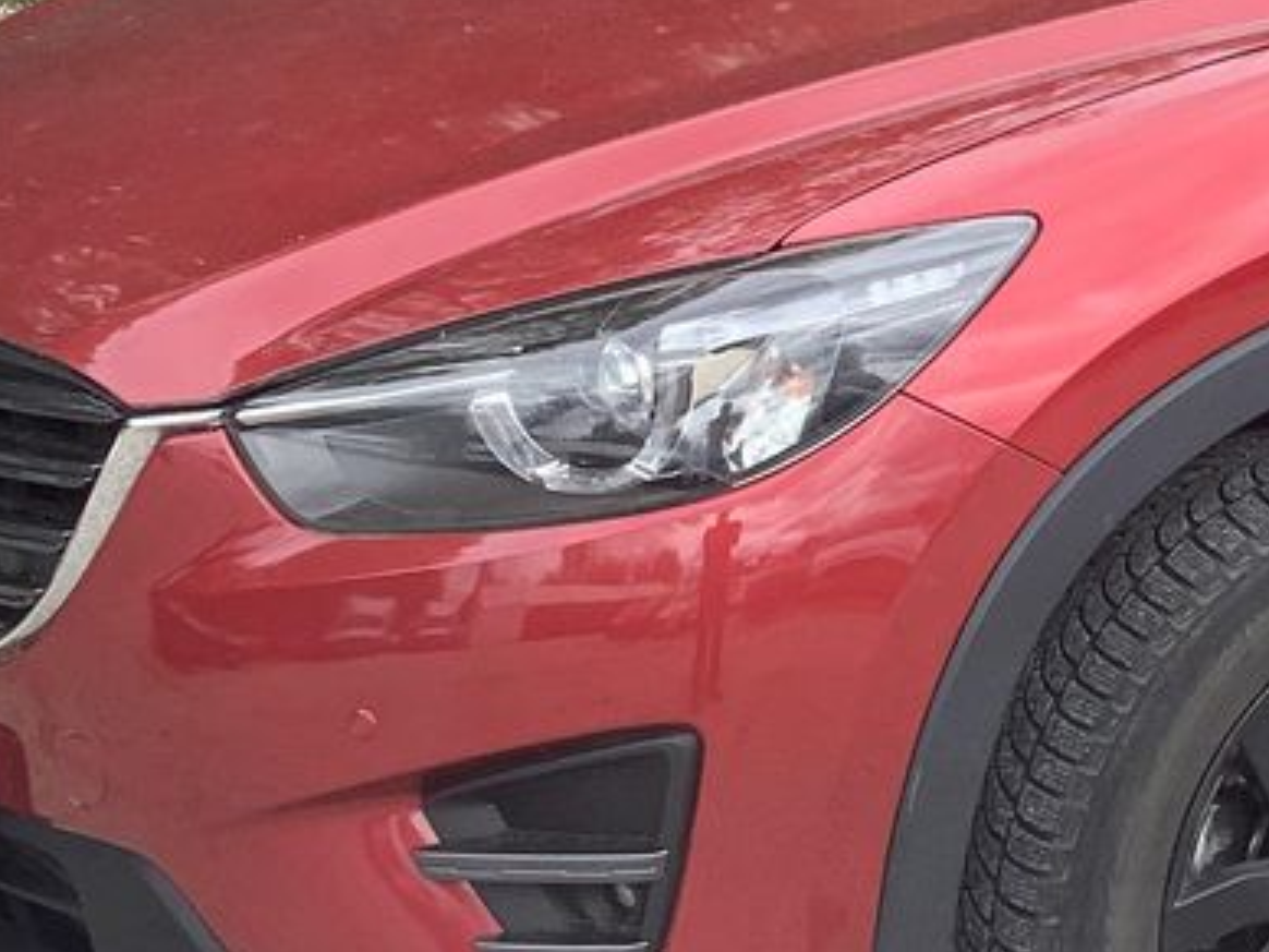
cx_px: 1403
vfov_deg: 15.4
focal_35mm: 96
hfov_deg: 19.6
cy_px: 285
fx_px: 3519
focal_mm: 3.3
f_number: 2.4
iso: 25
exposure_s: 1/377
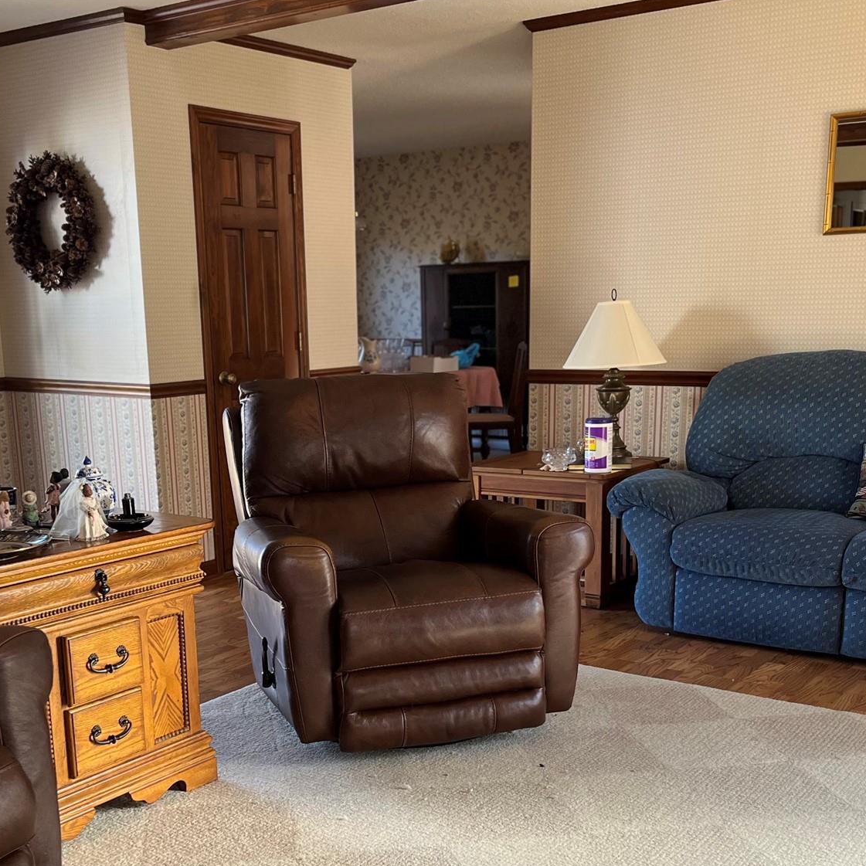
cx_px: 377
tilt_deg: -15.6
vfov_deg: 39.5
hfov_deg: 40.0
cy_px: 591
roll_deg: +0.8
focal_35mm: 42
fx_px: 1189
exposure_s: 1/121
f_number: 1.6
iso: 125
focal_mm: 5.1
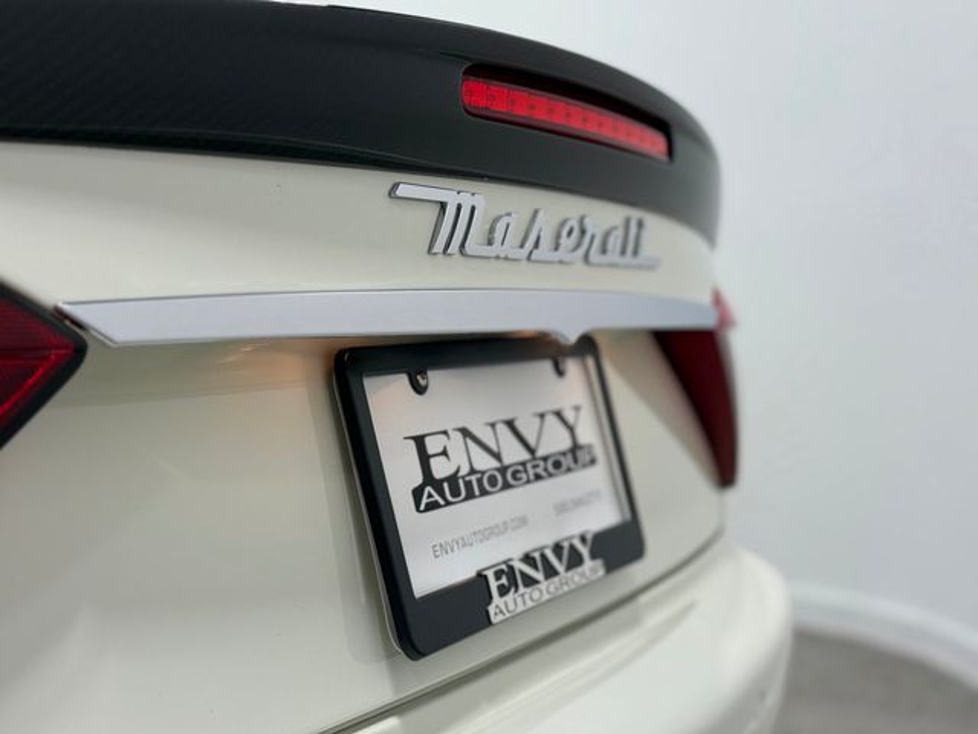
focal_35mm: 48
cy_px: 367
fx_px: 1356
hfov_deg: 39.7
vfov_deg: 30.3
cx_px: 489
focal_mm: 6.76
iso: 80
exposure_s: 1/415
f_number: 1.78
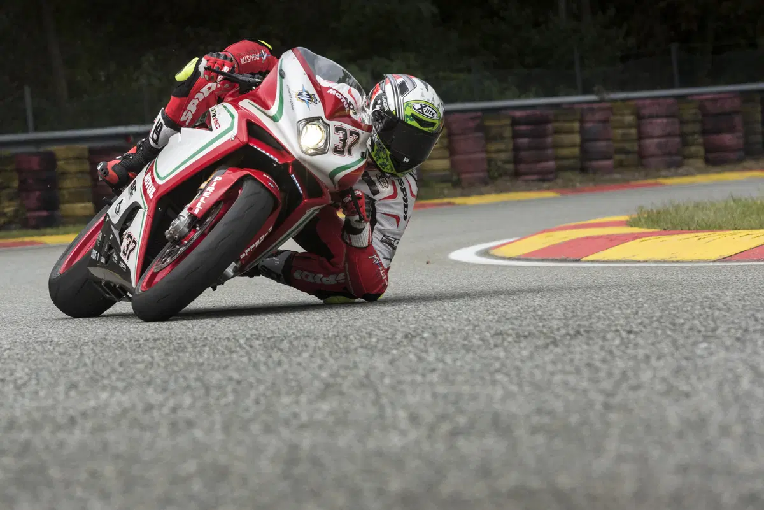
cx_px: 382
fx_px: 3503
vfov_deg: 8.3
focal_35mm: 165
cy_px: 255
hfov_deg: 12.4
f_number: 7.1
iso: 500
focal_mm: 165
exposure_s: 1/1250
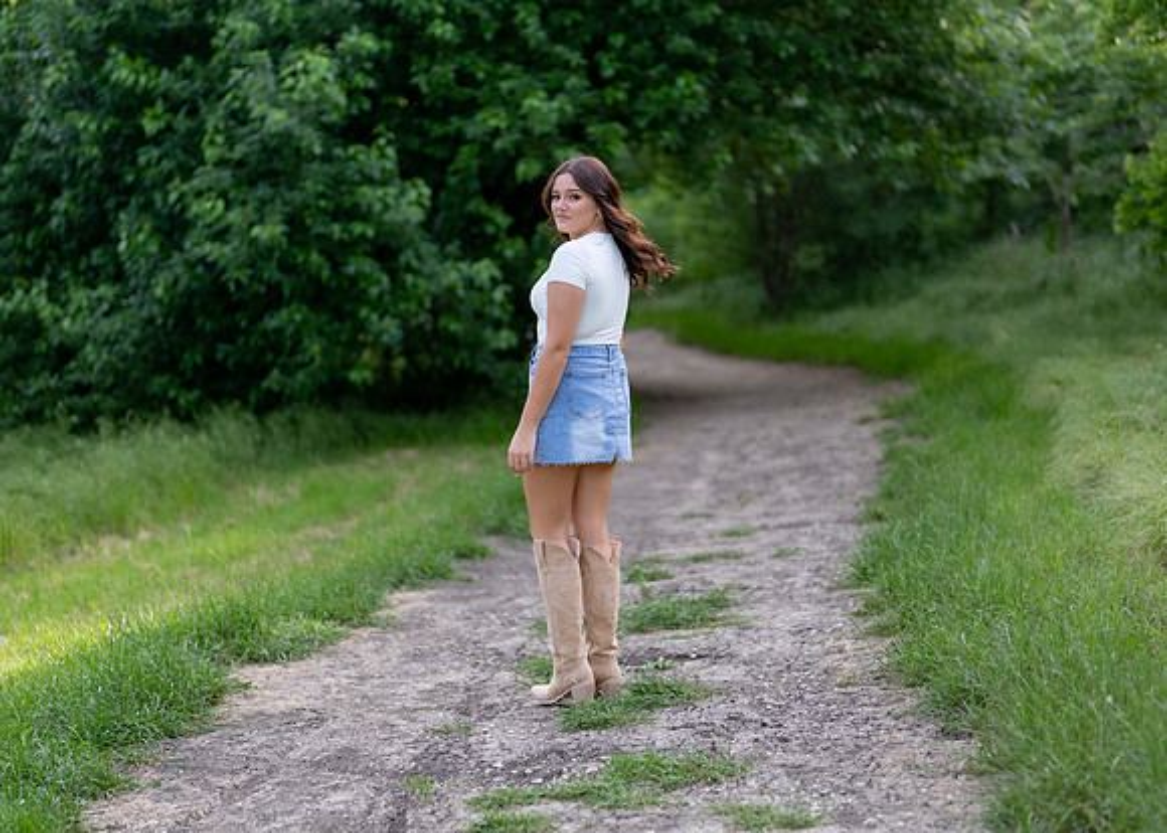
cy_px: 423
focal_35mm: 71
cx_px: 594
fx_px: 2341
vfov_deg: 20.2
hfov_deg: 28.0
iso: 100
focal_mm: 50
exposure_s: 1/2000
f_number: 1.2
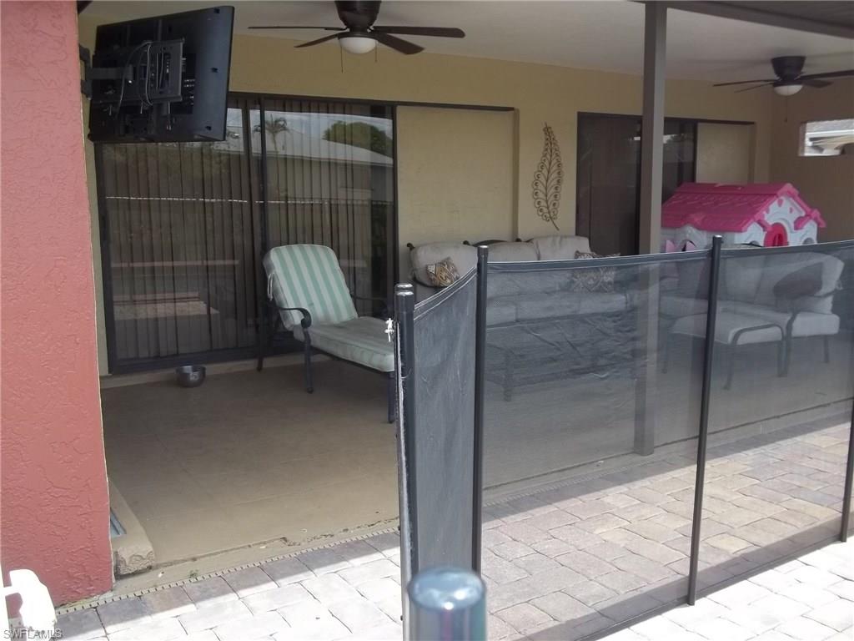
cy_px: 320
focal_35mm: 32
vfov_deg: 44.2
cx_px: 427
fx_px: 789
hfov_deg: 56.8
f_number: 2.9
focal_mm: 5.7
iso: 64
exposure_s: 1/250
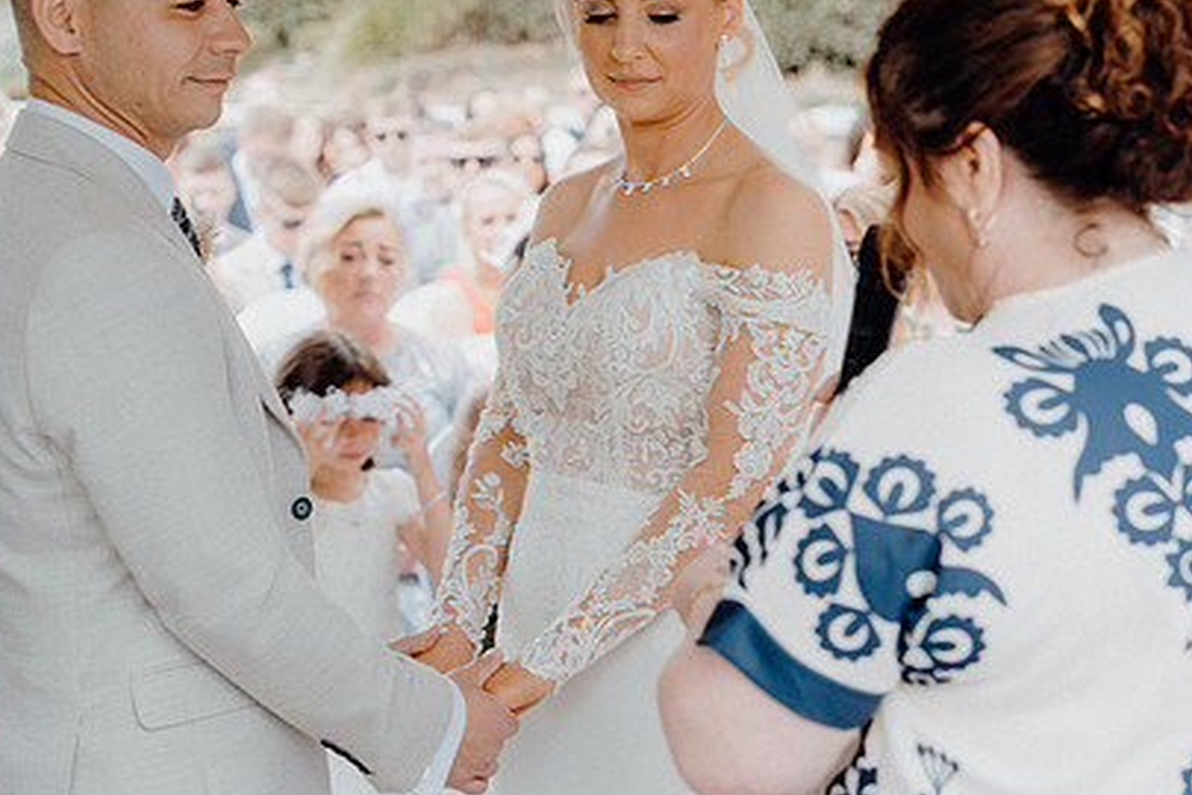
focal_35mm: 86
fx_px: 2847
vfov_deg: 15.9
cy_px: 311
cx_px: 621
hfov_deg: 23.6
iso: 125
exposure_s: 1/200
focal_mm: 60
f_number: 3.5
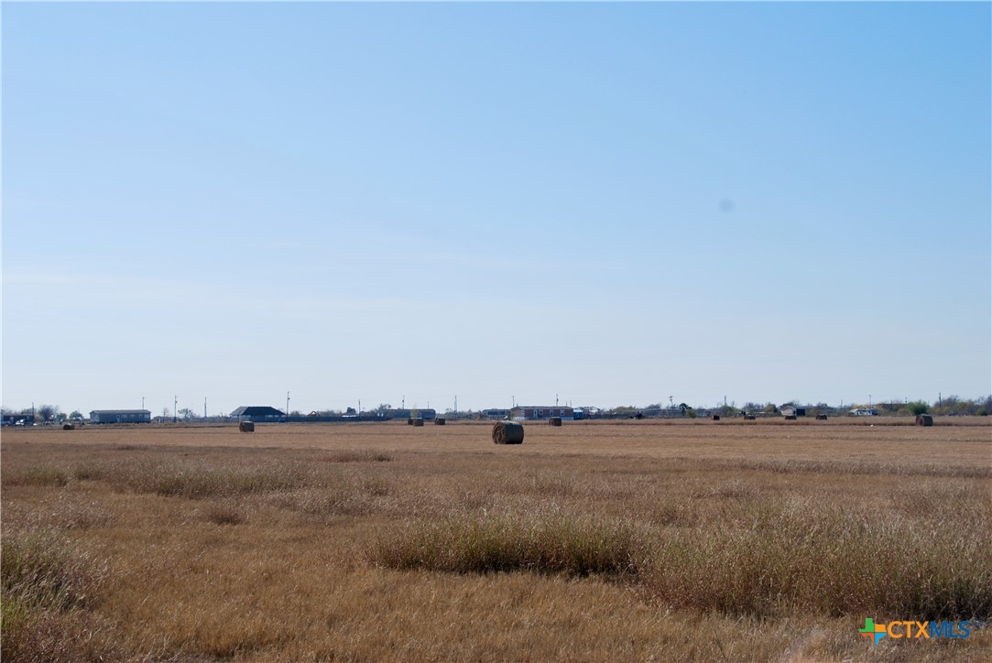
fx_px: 1820
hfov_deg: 30.5
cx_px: 496
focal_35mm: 66
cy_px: 332
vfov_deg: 20.6
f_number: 9
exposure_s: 1/320
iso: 100
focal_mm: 44
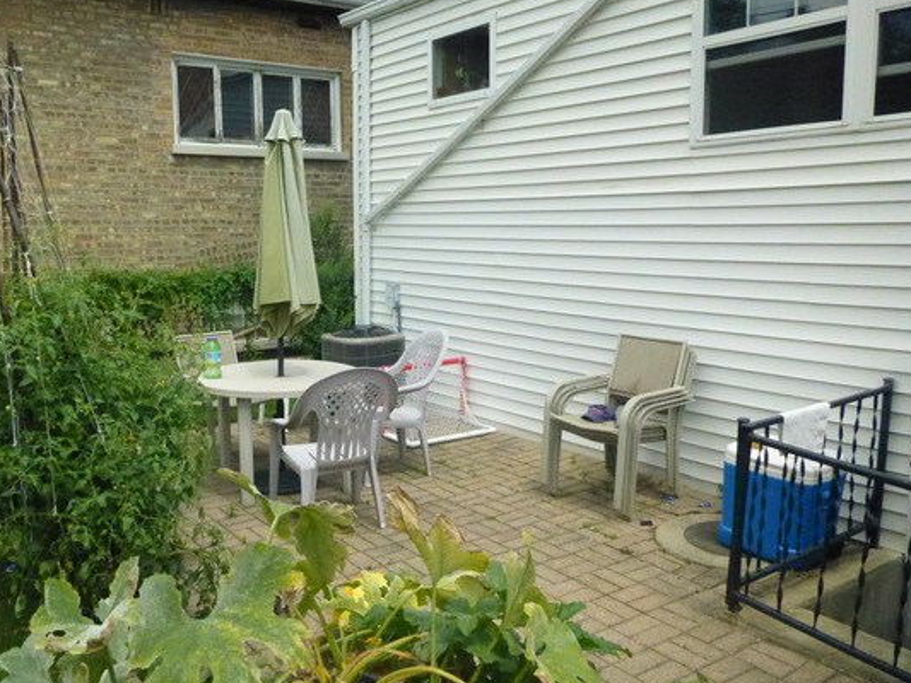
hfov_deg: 59.8
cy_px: 360
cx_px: 400
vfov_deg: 46.8
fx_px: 790
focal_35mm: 30
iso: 1600
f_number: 9
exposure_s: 1/1600
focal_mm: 4.5
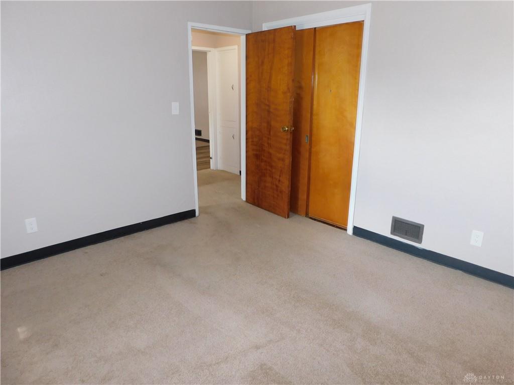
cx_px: 257
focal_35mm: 23
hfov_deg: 73.9
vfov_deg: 58.9
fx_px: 342
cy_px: 192
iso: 200
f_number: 3
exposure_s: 1/30
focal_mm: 4
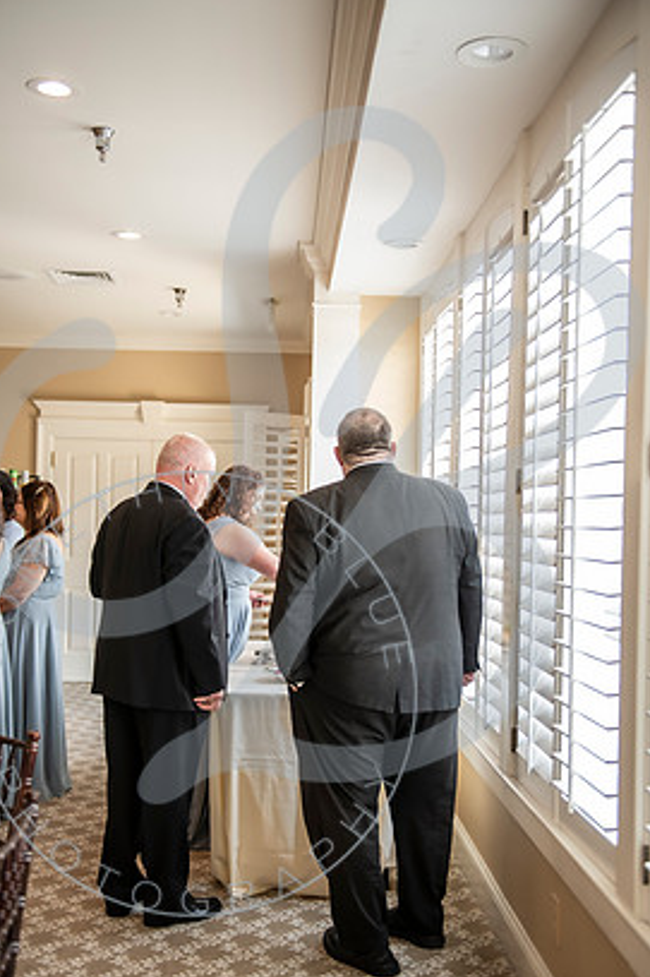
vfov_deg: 46.4
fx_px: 1138
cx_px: 302
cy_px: 511
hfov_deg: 31.9
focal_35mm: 42
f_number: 2.8
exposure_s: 1/200
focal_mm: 38
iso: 400
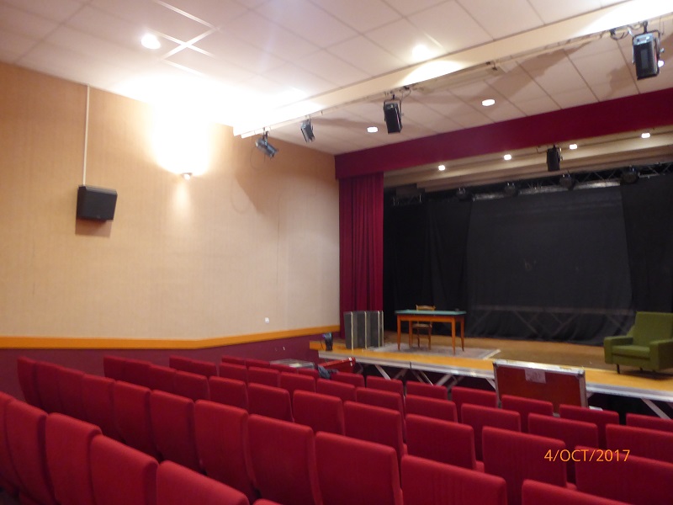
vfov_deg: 56.8
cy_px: 252
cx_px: 336
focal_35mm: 24
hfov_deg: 71.6
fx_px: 467
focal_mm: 4.3
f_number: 3.3
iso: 400
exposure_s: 1/10
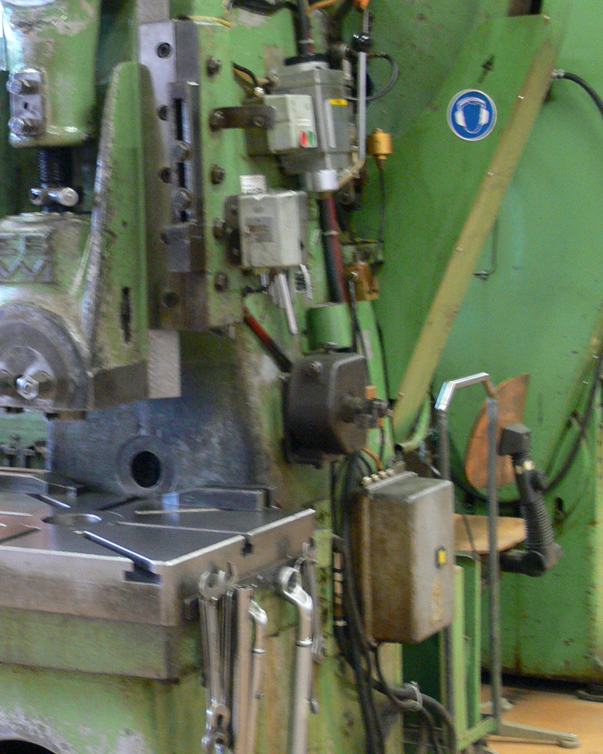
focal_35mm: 84
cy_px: 354
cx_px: 92
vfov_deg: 22.7
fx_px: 1874
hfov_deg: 18.1
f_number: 2.8
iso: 200
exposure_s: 1/10
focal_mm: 9.1
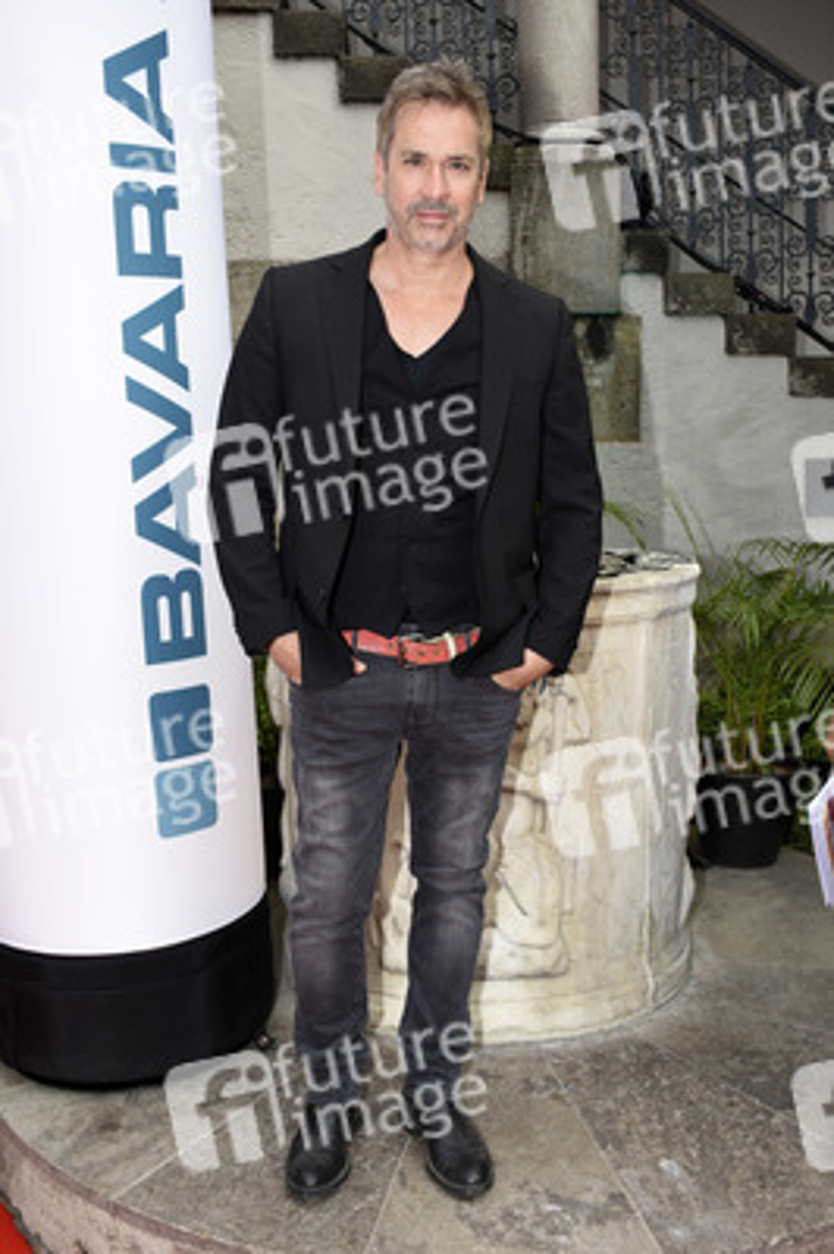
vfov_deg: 57.3
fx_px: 1149
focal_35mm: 33
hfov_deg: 39.9
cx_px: 417
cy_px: 627
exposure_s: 1/160
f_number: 5.6
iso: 200
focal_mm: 22
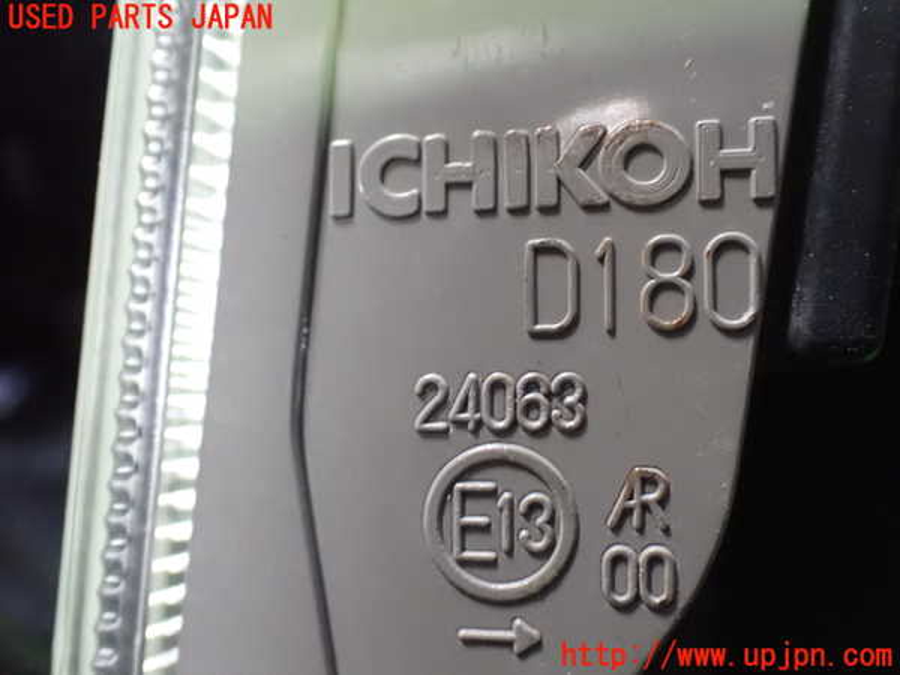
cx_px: 450
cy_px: 338
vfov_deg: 32.9
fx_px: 1144
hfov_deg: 42.9
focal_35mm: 44
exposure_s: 1/30
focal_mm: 7.84
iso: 1600
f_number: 2.9
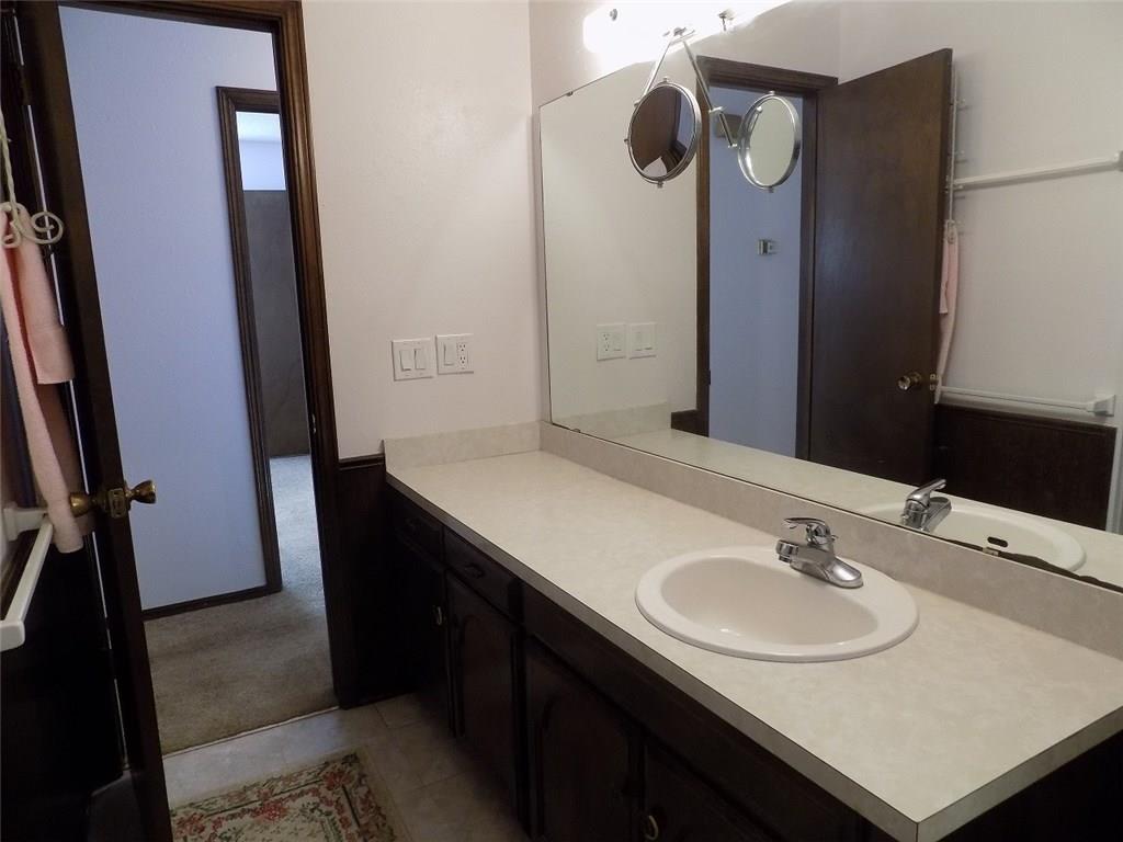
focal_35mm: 23
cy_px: 421
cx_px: 562
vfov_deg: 58.9
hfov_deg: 73.9
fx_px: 746
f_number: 3.1
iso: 200
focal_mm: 4
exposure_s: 1/30
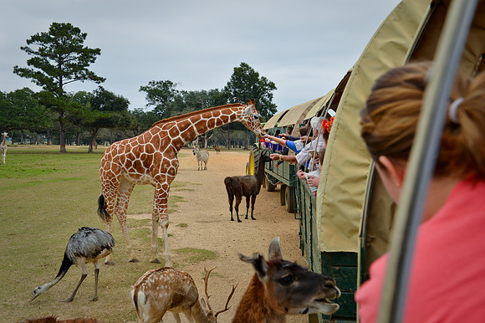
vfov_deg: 30.5
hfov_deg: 44.5
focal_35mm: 44
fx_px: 592
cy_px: 162
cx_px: 242
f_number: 8
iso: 250
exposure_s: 1/400
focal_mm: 44
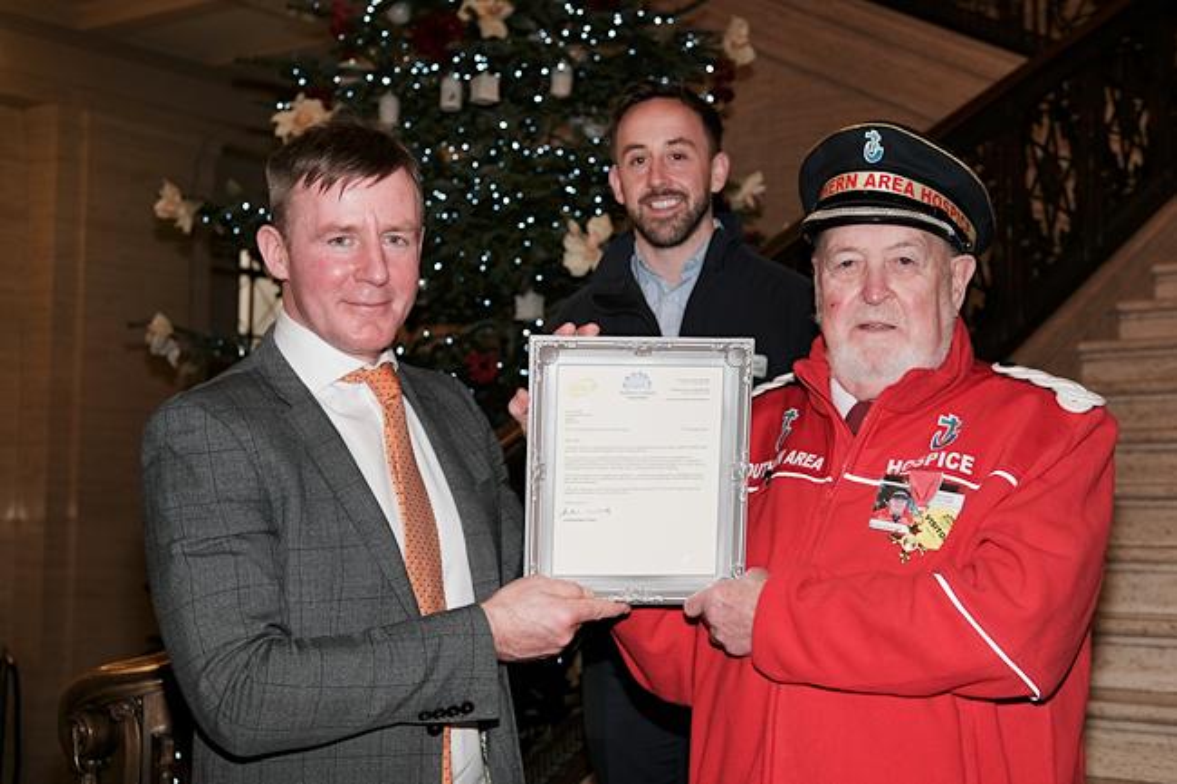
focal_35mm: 53
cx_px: 588
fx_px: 1732
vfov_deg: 25.5
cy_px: 392
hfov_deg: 37.5
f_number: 4
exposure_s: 1/125
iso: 400
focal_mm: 35
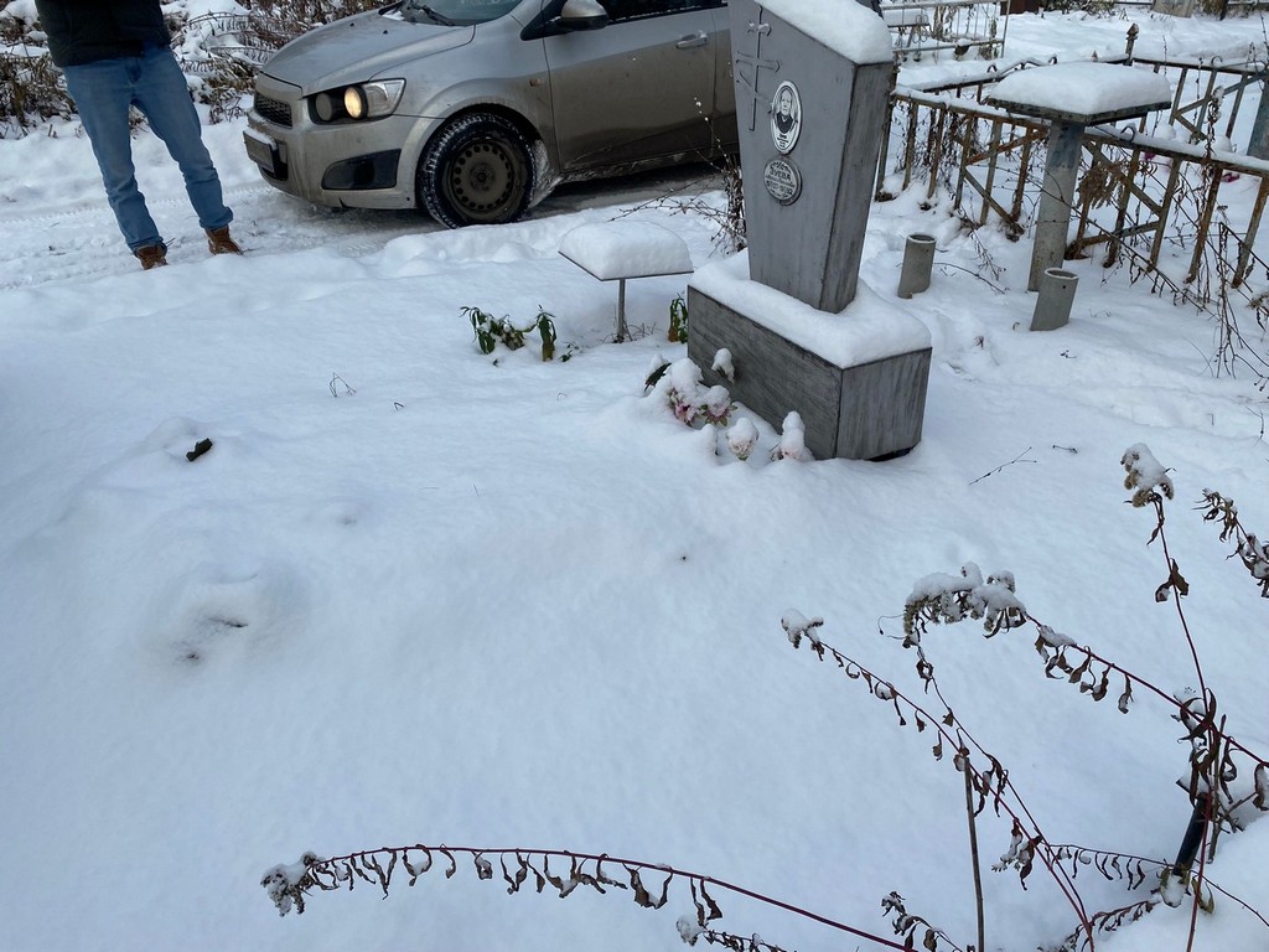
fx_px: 953
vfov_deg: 53.1
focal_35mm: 26
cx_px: 634
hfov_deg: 67.3
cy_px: 476
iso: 32
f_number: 1.8
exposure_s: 1/1838
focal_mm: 4.25
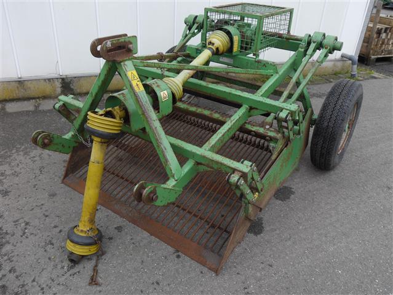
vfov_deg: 46.8
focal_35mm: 30
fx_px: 341
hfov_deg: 59.9
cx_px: 196
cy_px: 148
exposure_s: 1/200
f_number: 5
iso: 160
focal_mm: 15
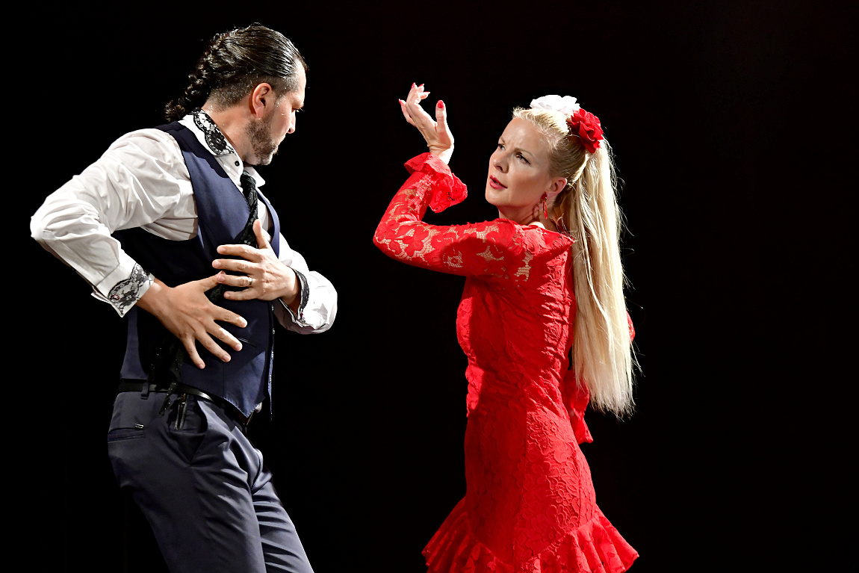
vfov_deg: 8.6
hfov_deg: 12.8
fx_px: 3818
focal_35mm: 160
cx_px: 430
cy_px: 286
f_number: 5
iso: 3200
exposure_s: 1/160
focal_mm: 160
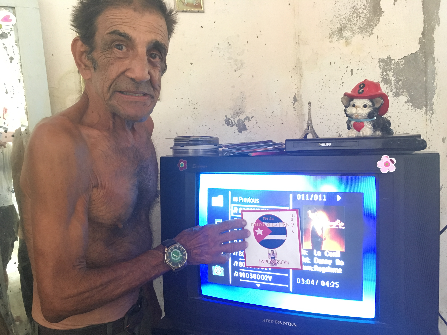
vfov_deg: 48.2
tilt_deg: -5.7
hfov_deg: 61.7
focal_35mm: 29
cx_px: 224
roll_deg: +3.1
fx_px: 374
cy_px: 168
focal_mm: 4.15
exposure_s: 1/17
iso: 200
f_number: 2.2
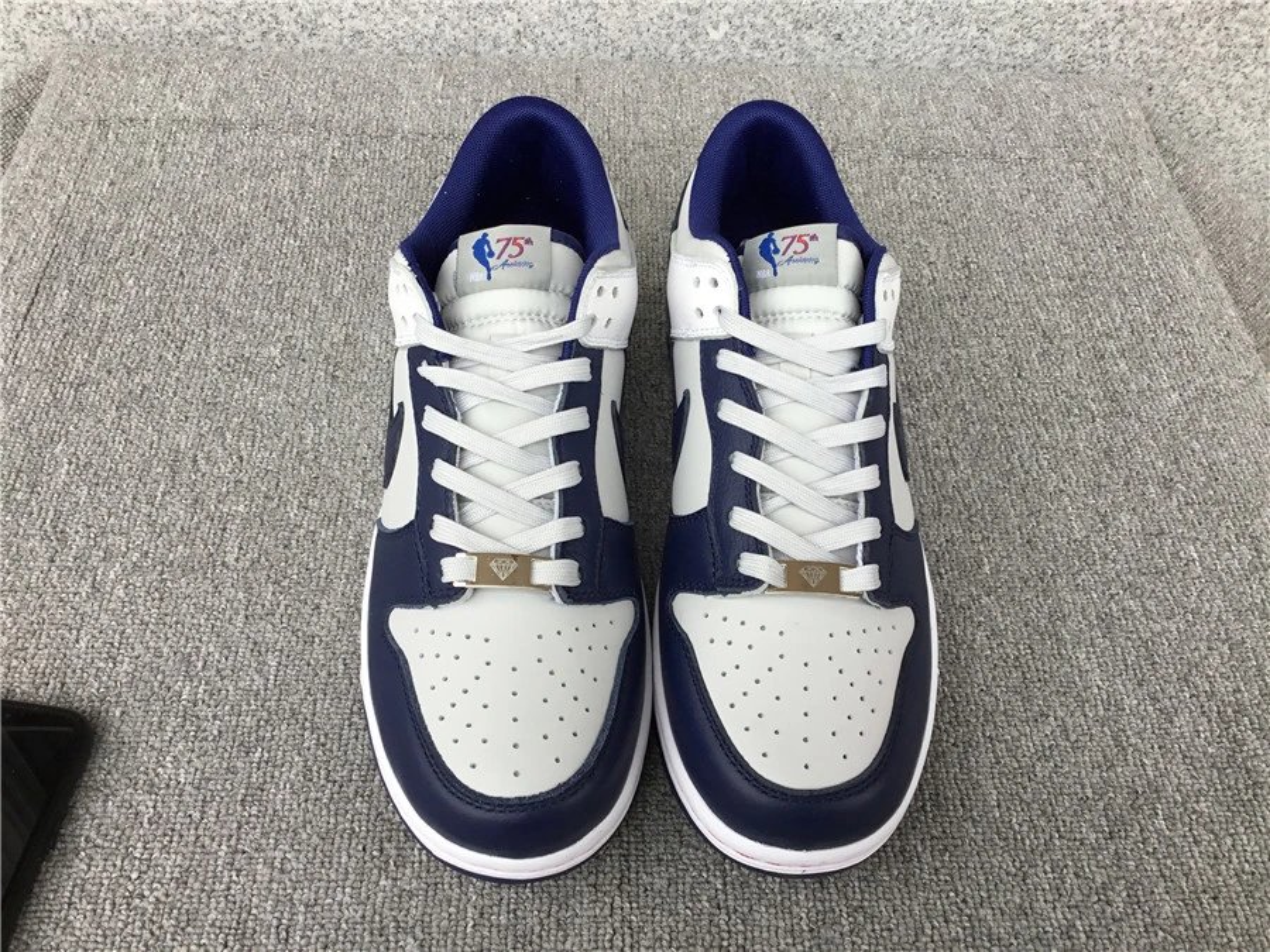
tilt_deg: -51.8
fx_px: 1137
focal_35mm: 31
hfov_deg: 58.4
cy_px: 476
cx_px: 635
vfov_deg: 45.4
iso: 32
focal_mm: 3.3
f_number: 2.4
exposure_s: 1/50
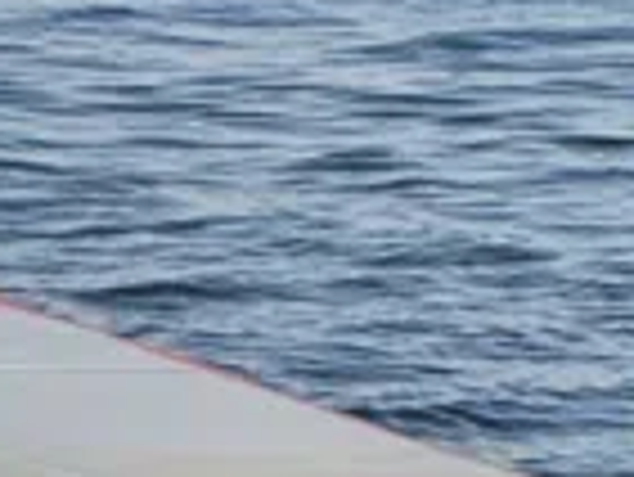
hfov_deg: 3.6
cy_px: 1058
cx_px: -351
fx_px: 9954
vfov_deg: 2.7
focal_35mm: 543
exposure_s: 1/1451
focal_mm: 15.66
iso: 50
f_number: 2.8
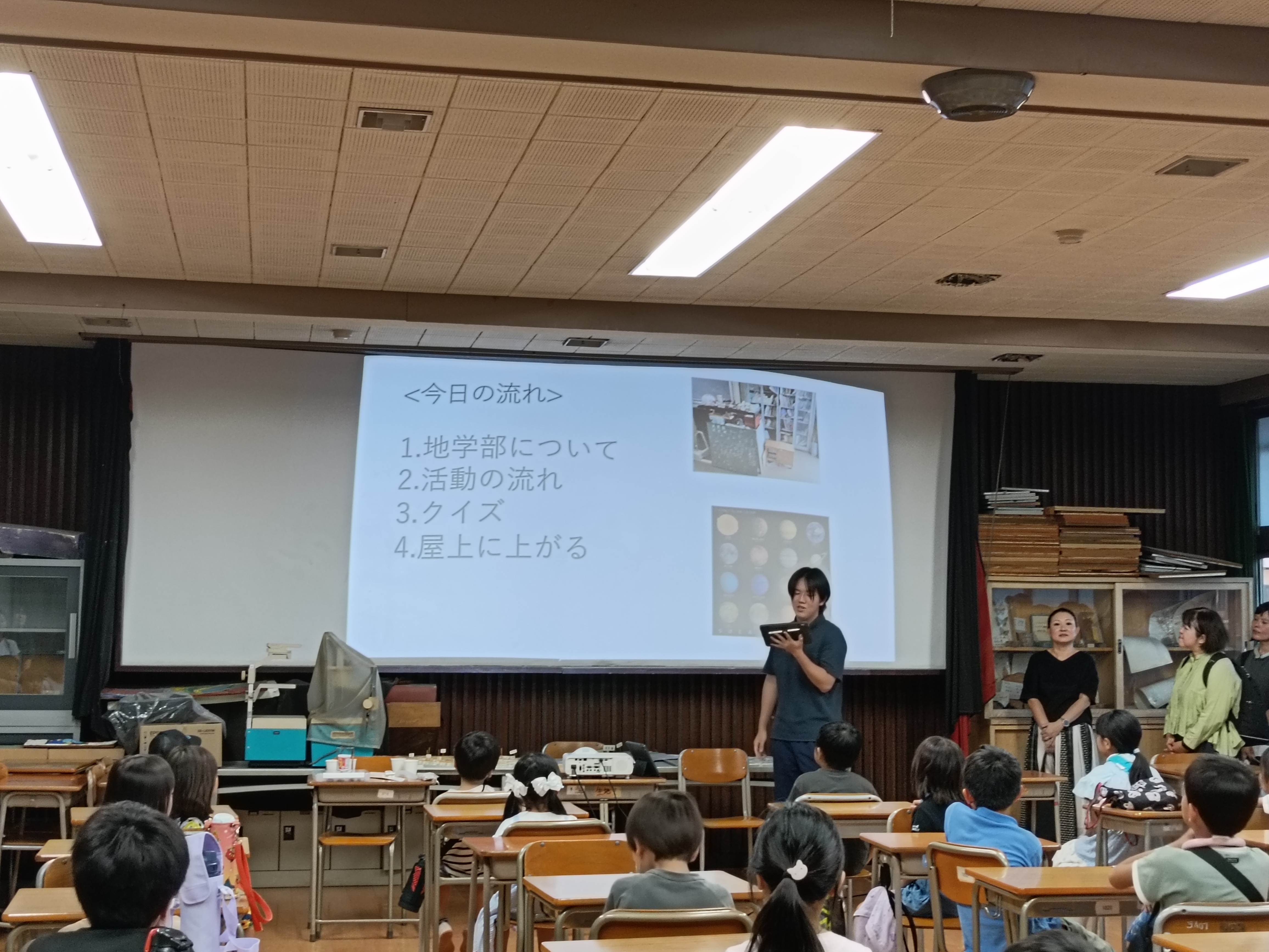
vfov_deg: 29.1
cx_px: 634
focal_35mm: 50
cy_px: 476
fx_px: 1833
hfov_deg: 38.2
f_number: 1.7
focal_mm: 4.7
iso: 400
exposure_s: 1/50
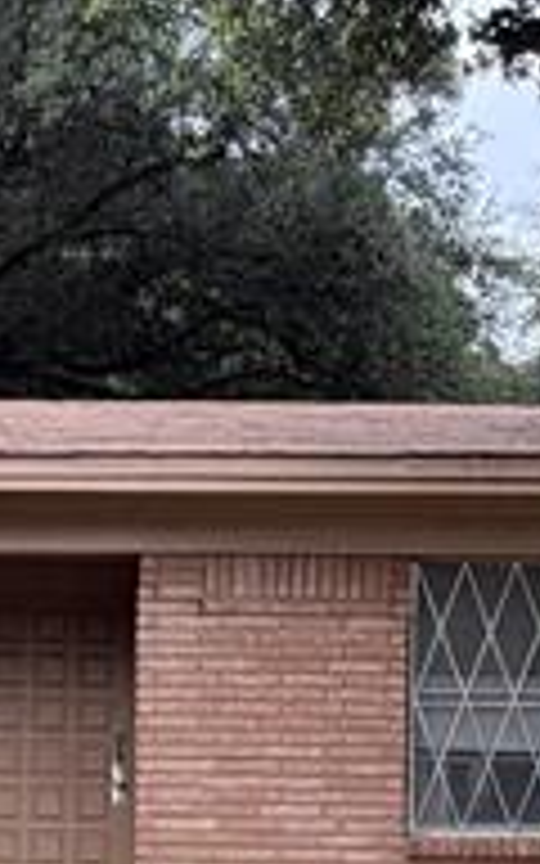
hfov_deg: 16.5
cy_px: 850
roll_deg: +0.3
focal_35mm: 79
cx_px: 243
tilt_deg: -1.4
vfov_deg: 25.0
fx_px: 1860
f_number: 2.2
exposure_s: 1/151
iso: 50
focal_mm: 2.22
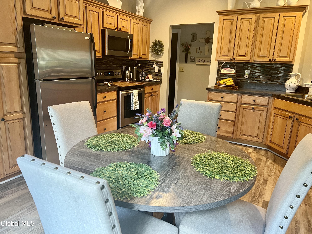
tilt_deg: -14.3
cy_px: 117
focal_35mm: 26
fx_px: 234
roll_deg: -1.9
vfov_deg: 53.1
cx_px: 156
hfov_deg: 67.3
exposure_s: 1/60
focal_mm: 5.7
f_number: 1.5
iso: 250
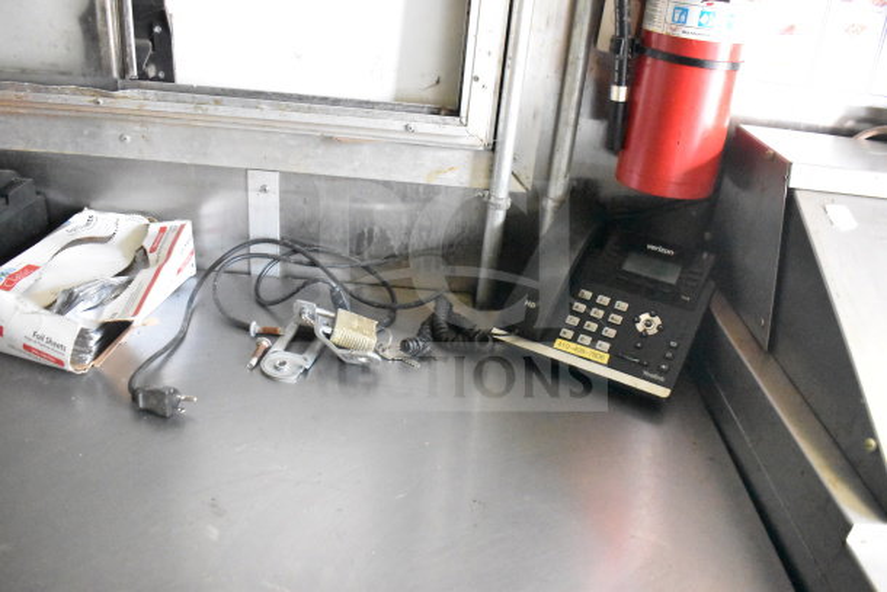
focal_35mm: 30
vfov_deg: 43.6
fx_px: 739
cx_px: 444
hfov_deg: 61.9
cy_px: 296
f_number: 3.8
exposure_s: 1/160
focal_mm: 20
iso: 18000
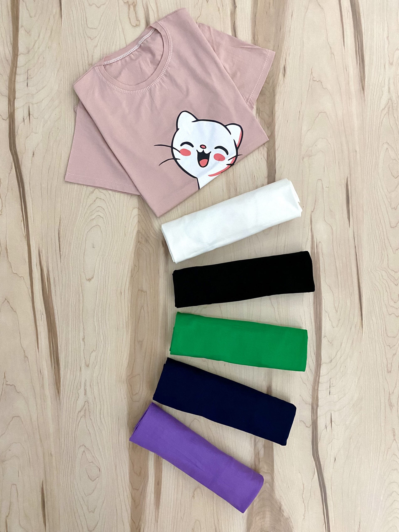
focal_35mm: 26
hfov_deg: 53.1
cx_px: 200
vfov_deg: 67.3
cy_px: 266
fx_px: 400
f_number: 1.8
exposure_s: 1/50
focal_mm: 4.25
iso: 500
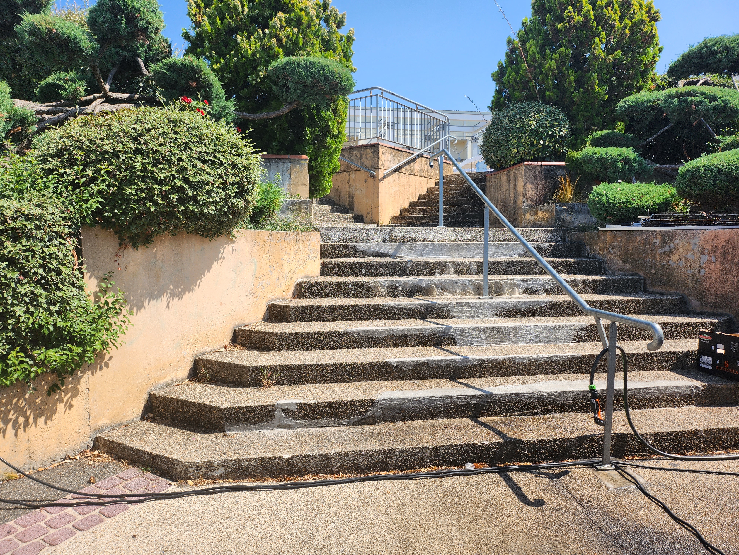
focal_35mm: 24
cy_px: 278
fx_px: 512
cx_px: 370
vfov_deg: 56.8
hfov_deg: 71.6
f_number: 1.8
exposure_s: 1/2094
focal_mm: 5
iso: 50
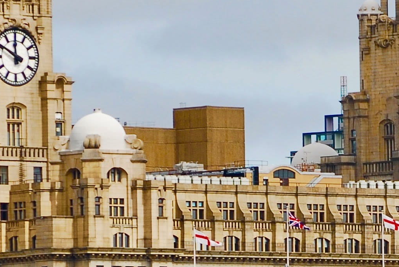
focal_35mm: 708
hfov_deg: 2.9
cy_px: 264
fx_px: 7856
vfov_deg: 1.9
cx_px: 623
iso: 100
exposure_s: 1/640
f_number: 4.8
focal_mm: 125
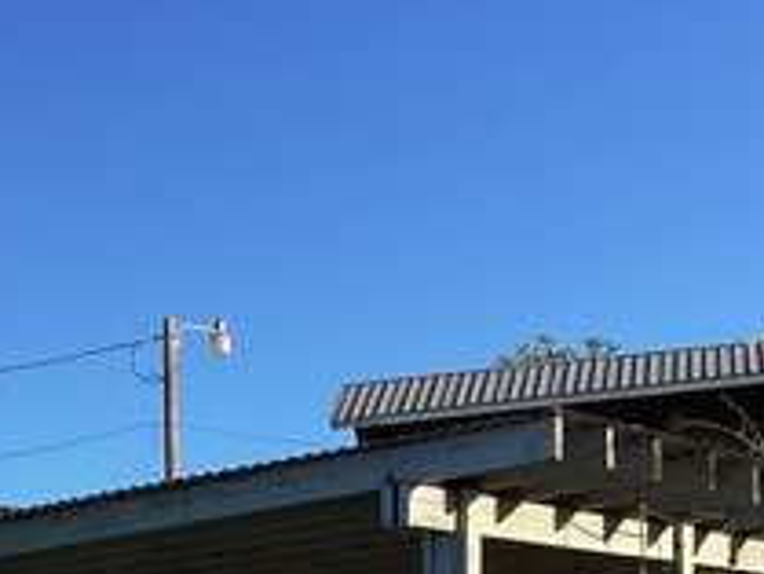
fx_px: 2098
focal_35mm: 95
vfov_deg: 14.6
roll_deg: +1.1
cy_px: 841
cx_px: -40
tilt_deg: -2.9
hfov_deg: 19.9
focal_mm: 3.3
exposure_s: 1/840
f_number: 2.4
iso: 25
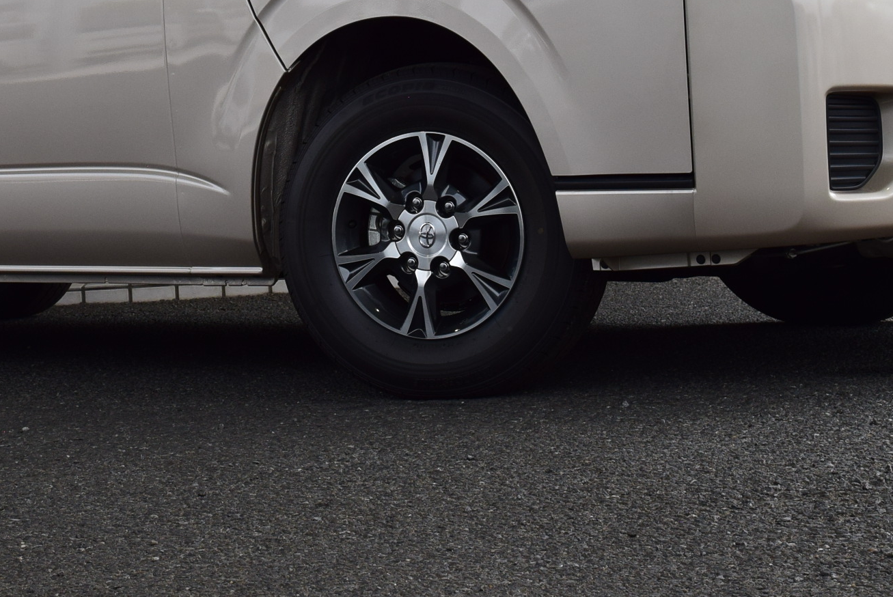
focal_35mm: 103
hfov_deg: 19.7
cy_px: -43
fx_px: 2557
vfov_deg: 13.1
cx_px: 276
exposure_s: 1/400
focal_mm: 30
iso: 400
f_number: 11
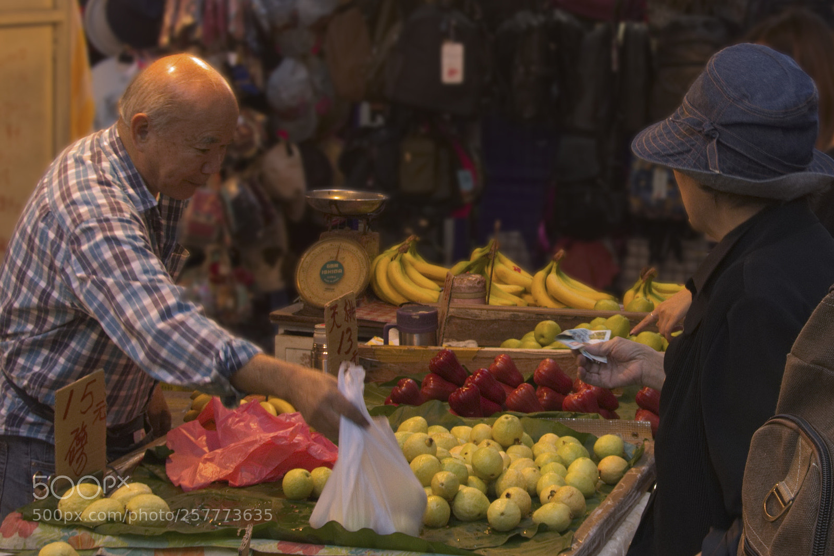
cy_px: 278
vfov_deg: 34.2
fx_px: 904
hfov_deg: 49.5
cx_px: 417
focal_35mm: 39
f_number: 6.3
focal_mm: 26
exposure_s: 1/40
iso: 640
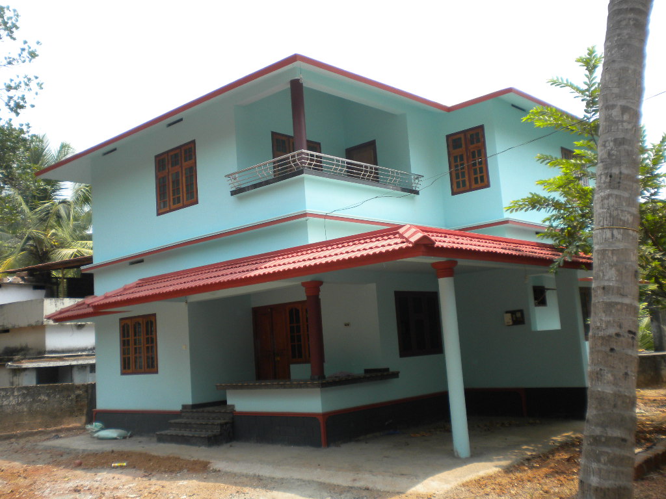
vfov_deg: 40.7
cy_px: 250
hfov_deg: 52.6
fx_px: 673
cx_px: 333
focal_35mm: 35
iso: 113
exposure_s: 1/300
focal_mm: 6.3
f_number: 4.6
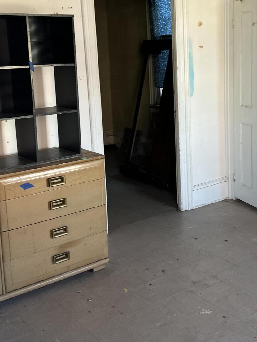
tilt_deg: -9.7
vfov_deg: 40.2
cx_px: 172
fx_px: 465
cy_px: 133
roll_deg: +2.5
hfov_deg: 30.7
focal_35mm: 47
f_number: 1.5
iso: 125
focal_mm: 5.7
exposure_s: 1/115
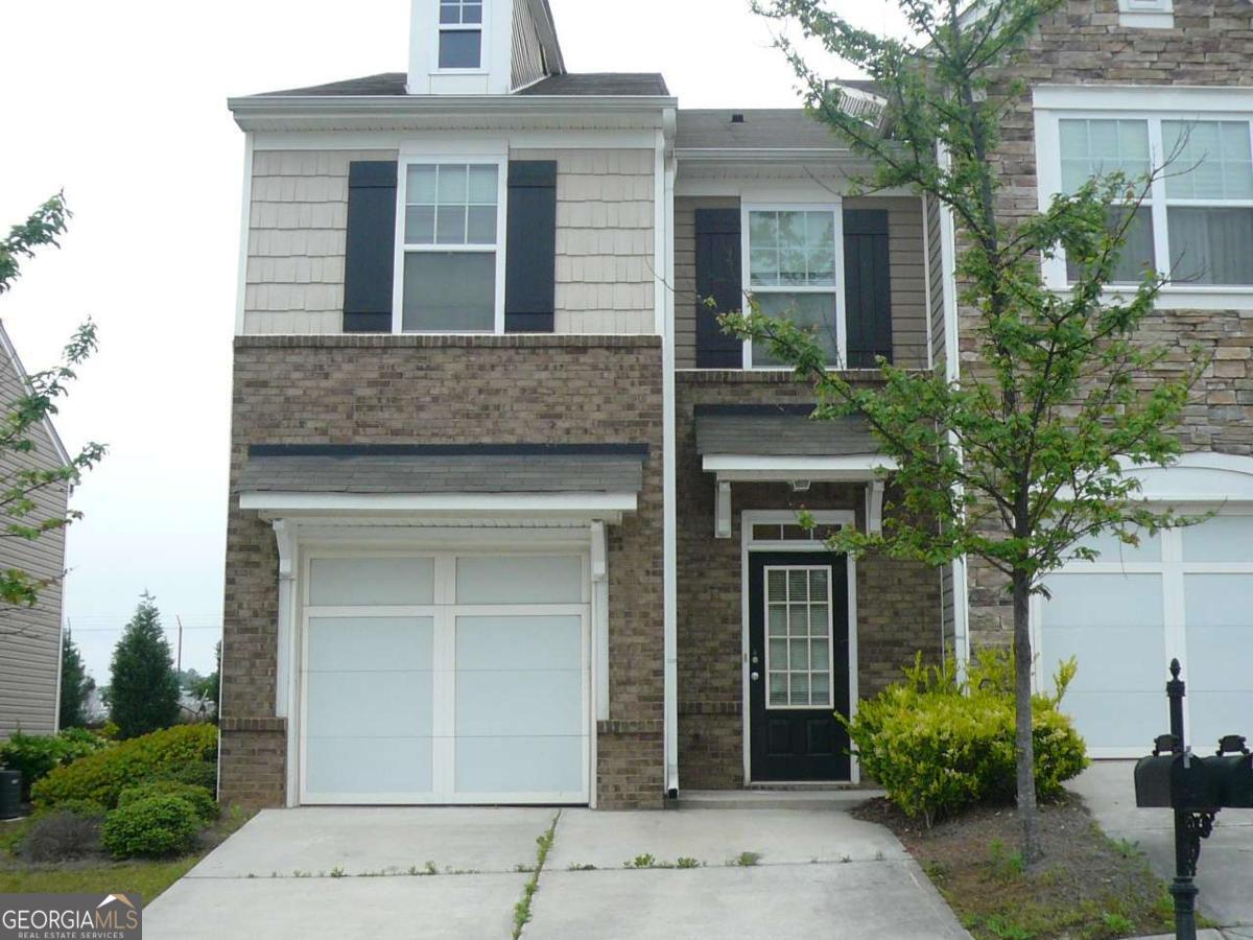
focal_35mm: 45
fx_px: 1629
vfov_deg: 32.2
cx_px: 626
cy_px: 470
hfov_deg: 42.1
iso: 100
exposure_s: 1/200
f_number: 2.9
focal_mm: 4.9
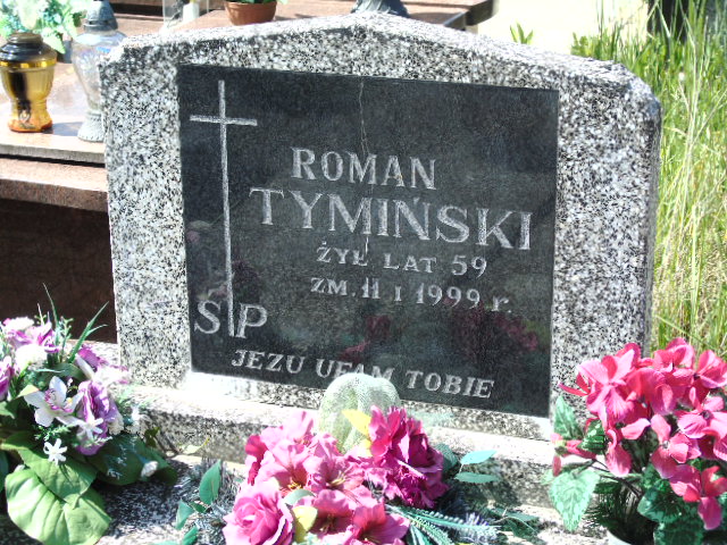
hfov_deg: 23.8
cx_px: 364
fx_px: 1722
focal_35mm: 82
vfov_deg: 18.0
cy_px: 272
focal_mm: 15
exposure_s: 1/250
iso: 80
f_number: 4.1
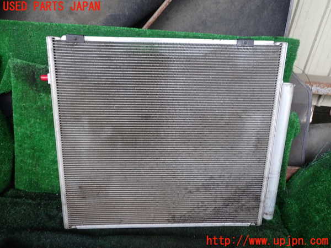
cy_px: 124
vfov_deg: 46.8
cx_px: 166
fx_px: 287
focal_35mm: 30
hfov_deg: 60.0
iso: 200
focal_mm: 5.4
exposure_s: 1/40
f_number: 2.3
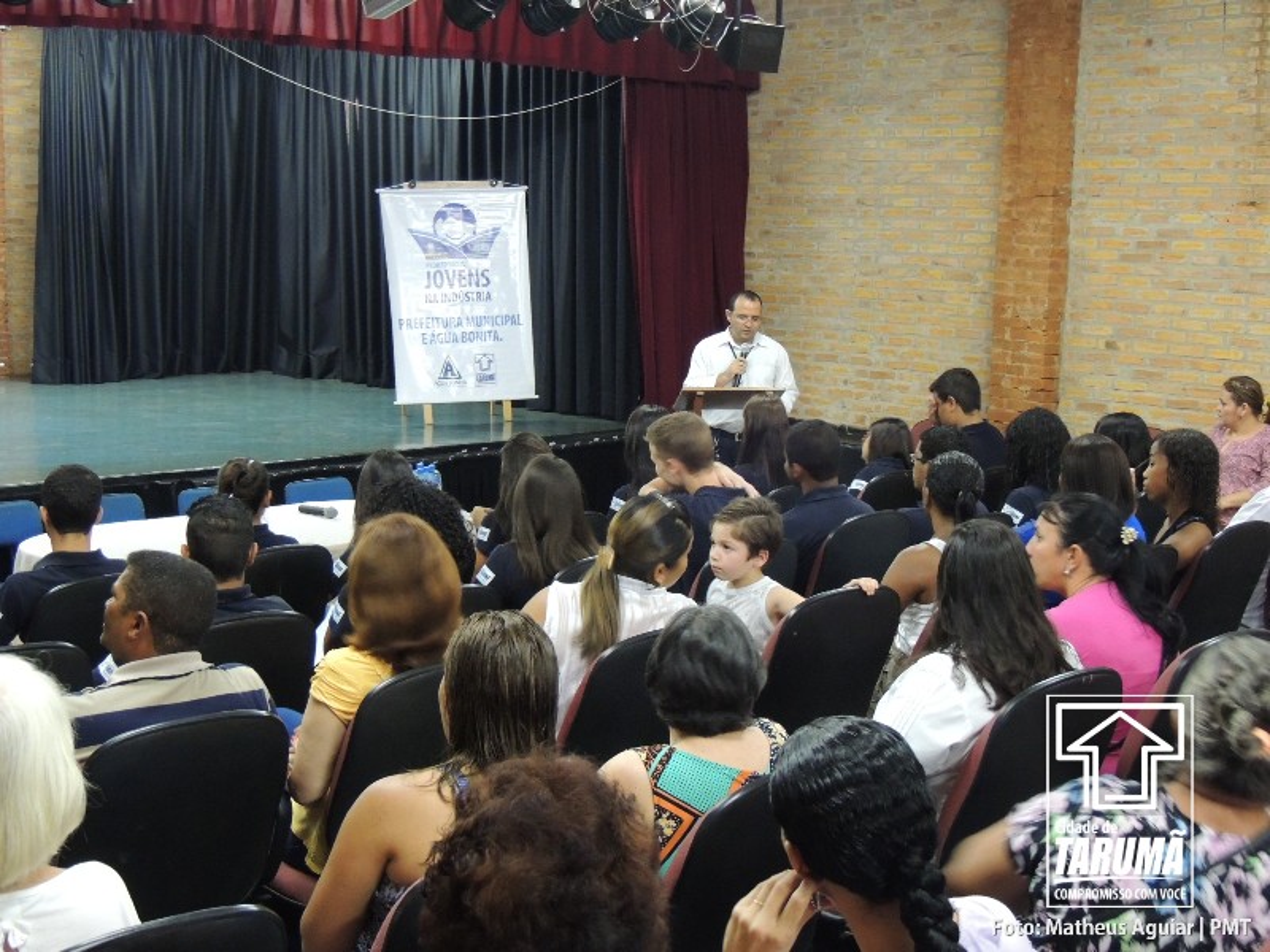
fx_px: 1834
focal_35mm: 50
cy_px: 476
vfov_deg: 29.1
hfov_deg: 38.2
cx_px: 635
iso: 800
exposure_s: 1/8
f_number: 3.6
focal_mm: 8.9
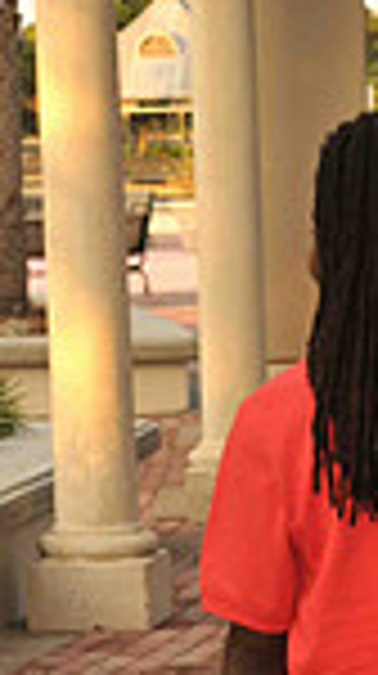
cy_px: 706
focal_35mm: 207
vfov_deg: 10.3
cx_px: 416
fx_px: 3701
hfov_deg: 5.8
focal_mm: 44
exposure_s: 1/125
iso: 200
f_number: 5.6
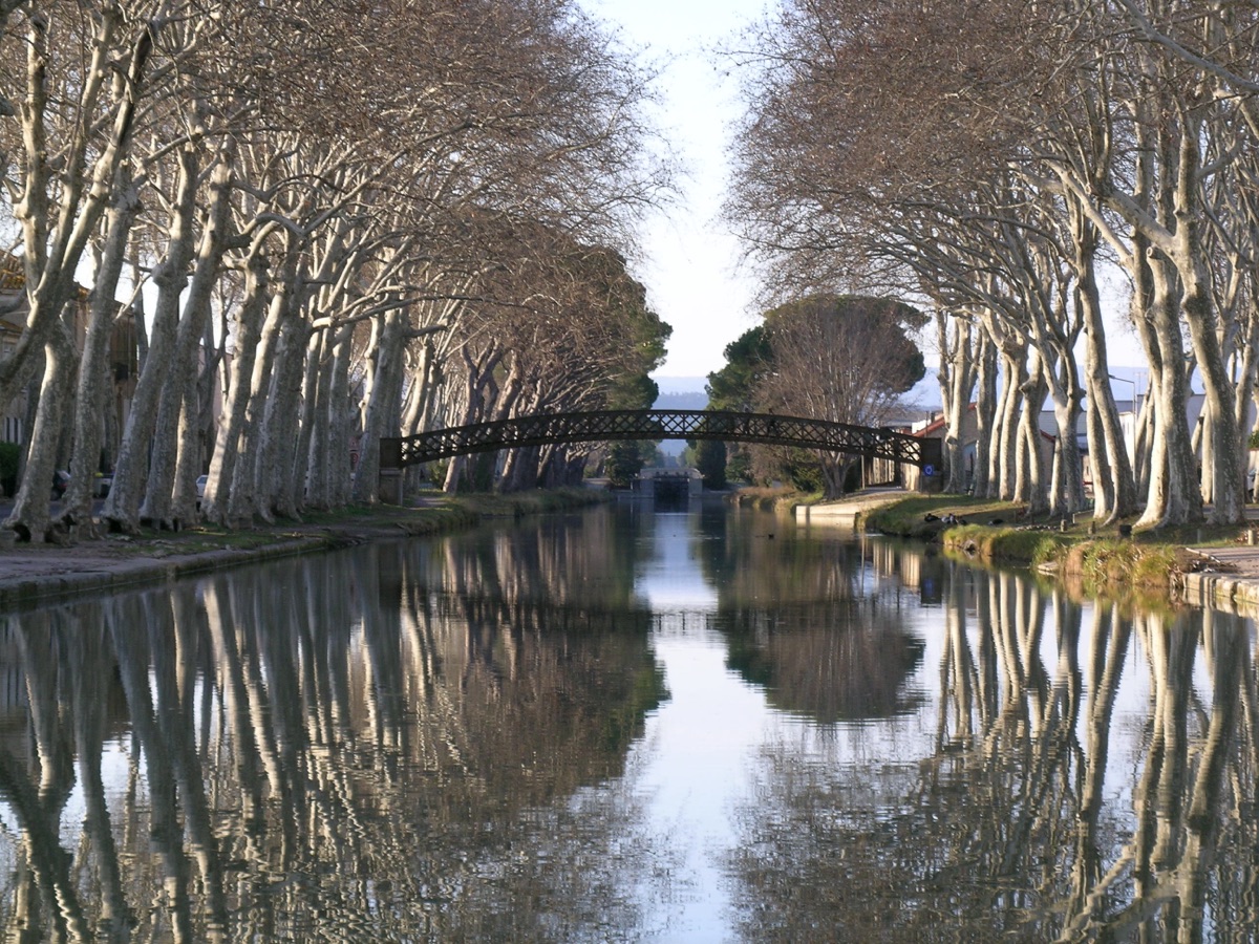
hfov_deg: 17.0
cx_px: 630
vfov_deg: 12.8
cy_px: 472
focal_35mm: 116
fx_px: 4219
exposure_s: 1/77.2
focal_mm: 24
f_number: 5.8
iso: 50
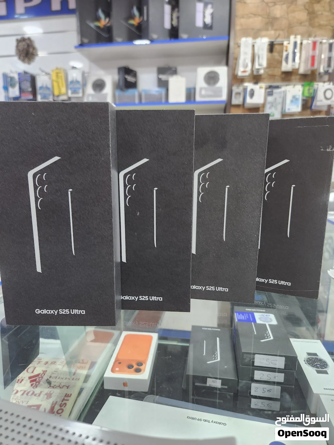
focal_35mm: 23
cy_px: 222
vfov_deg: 73.9
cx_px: 167
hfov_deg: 58.9
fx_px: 296
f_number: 1.8
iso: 640
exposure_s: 1/120
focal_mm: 5.4
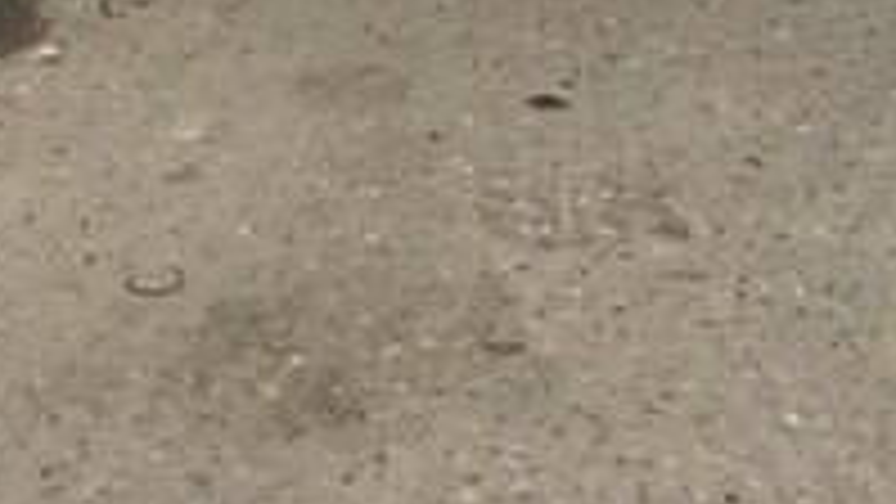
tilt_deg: -5.2
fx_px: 2495
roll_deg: +1.1
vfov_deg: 10.4
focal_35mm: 105
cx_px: 230
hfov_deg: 20.2
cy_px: -560
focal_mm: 4.15
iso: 25
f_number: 2.2
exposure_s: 1/855
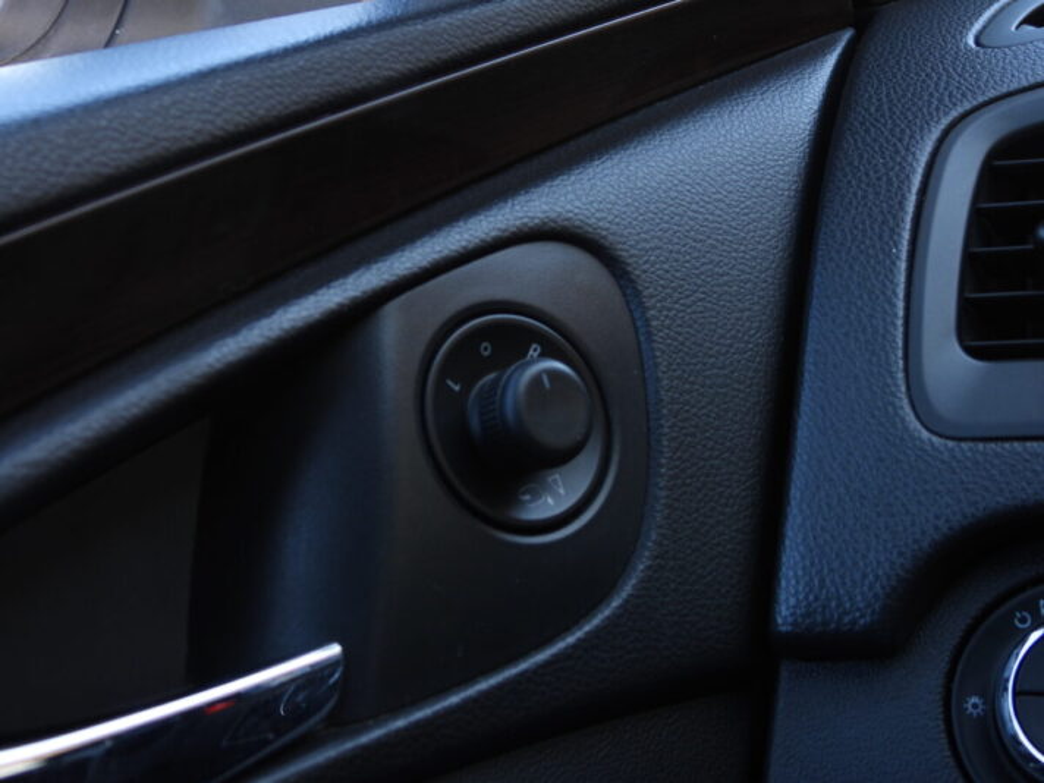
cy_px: 392
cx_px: 522
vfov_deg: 26.6
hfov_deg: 34.9
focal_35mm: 55
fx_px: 1659
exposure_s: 1/40
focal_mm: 9.8
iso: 100
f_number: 3.5
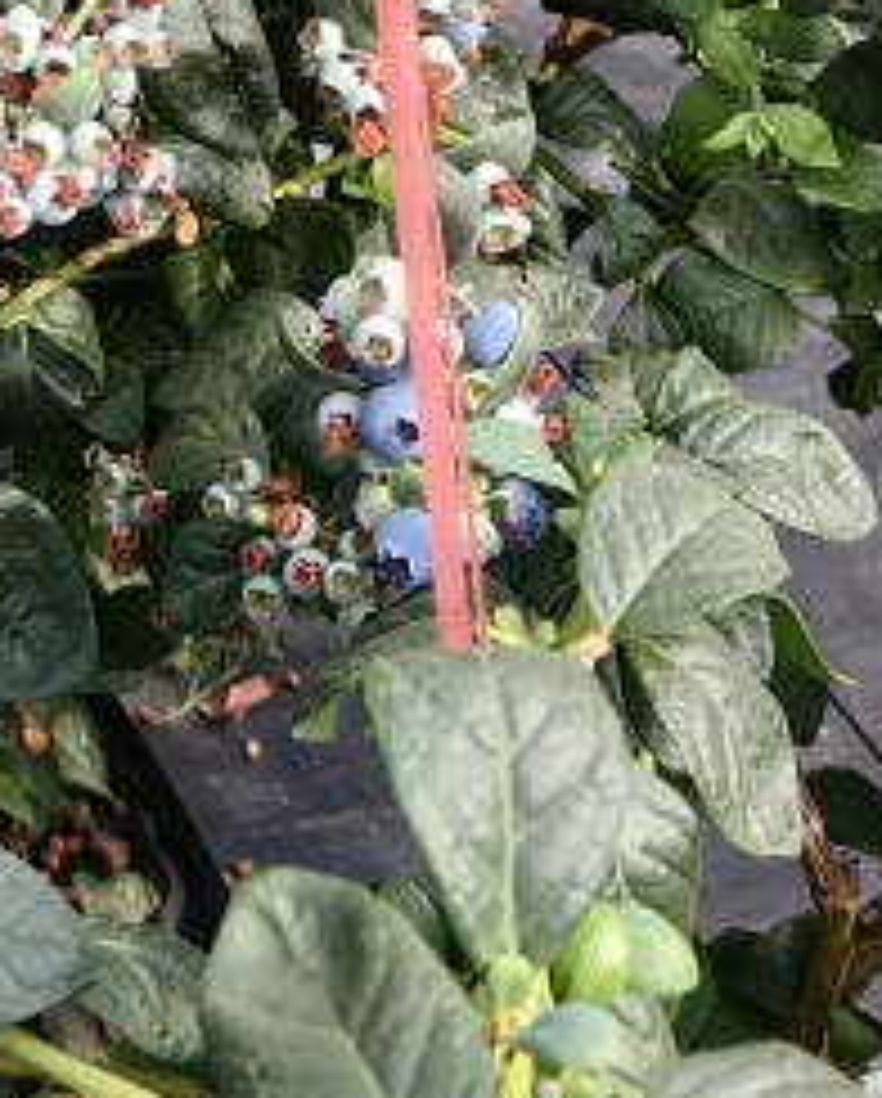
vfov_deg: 18.5
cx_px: 108
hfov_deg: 15.6
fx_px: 3190
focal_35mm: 98
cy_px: -214
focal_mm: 8.67
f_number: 1.75
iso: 50
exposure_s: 1/2331
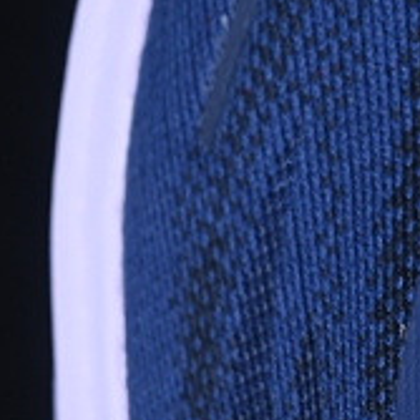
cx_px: 704
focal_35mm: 413
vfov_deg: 4.2
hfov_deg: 4.2
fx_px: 5669
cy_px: 116
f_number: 6.3
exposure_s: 1/60
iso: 160
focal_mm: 50
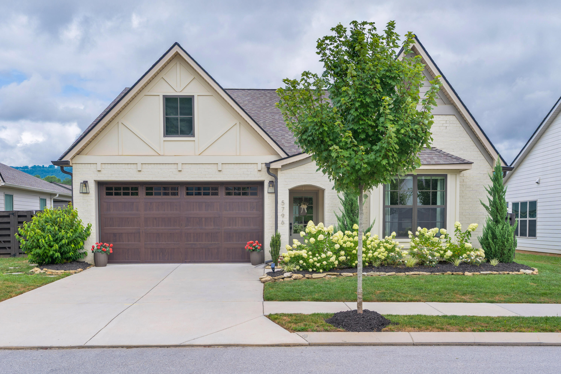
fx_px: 530
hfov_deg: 55.8
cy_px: 187
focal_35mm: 34
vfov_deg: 38.9
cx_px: 280
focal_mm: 34
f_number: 7.1
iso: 320
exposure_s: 1/400
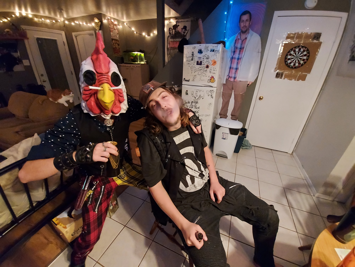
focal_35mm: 13
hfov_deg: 106.2
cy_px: 134
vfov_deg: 89.9
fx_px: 133
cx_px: 178
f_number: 2.2
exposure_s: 1/24
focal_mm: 1.74
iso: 800
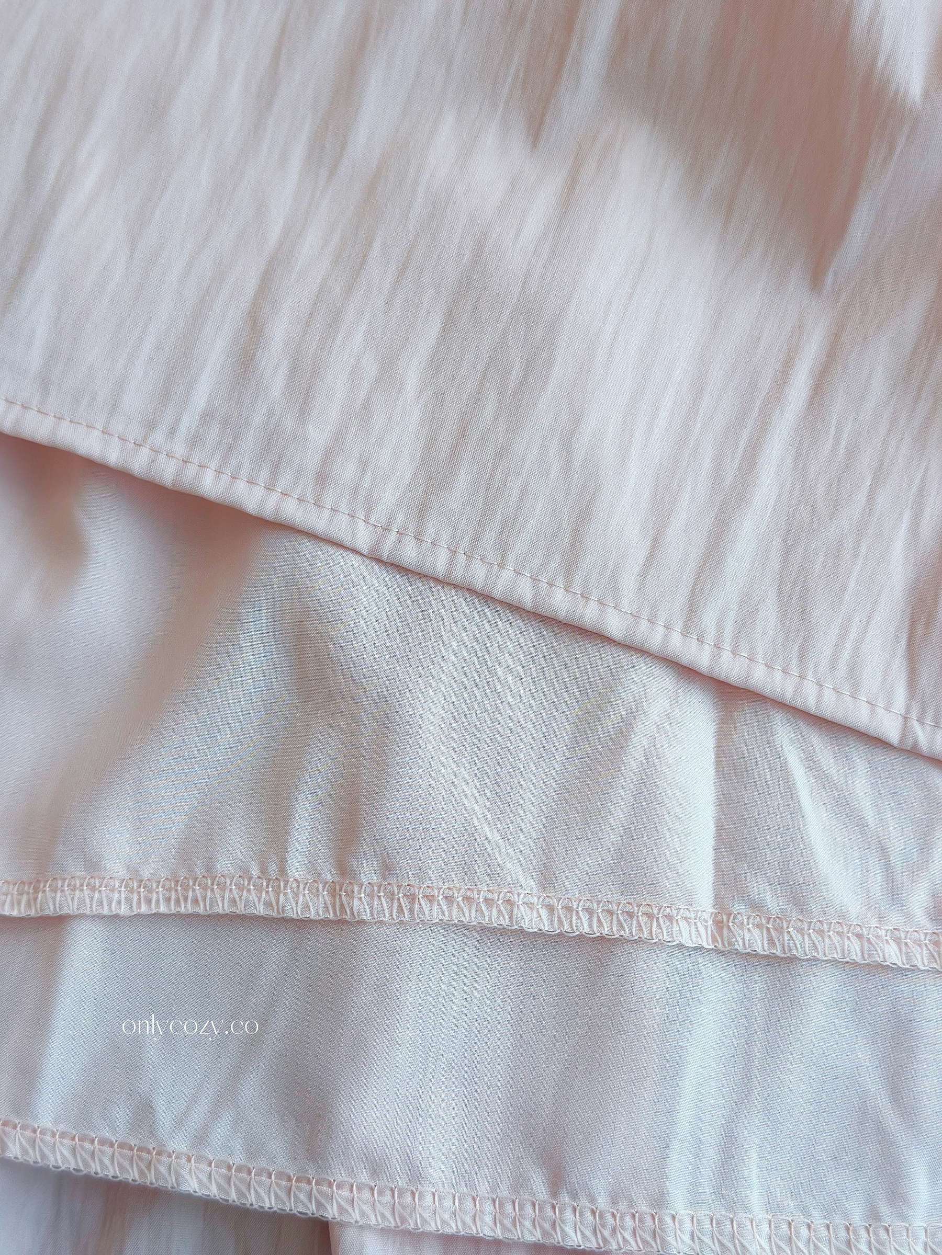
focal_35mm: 48
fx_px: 1742
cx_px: 471
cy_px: 628
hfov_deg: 30.3
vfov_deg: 39.7
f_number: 1.78
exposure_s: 1/182
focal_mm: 6.86
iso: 80
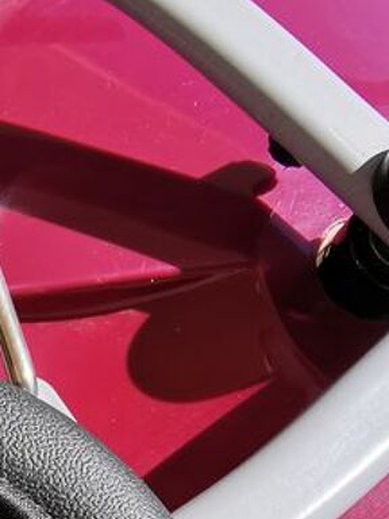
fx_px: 884
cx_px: -124
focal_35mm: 59
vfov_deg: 28.1
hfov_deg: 22.1
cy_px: 640
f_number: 2.2
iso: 50
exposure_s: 1/1110
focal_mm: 2.26
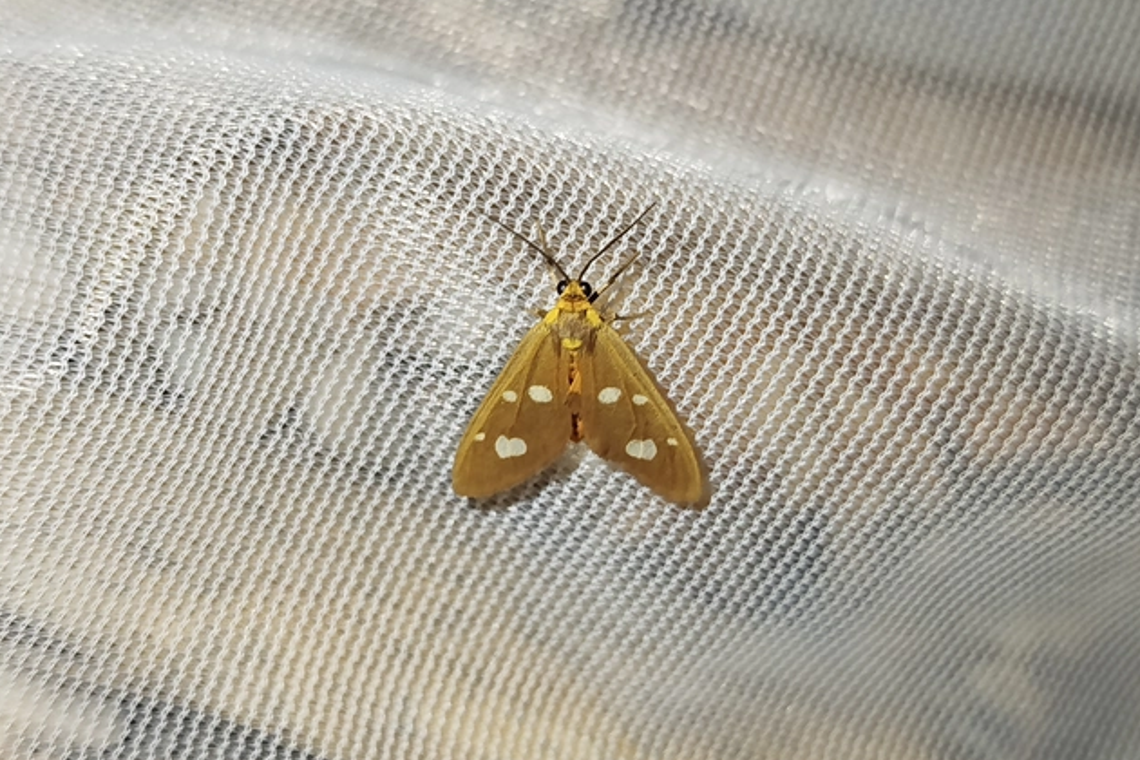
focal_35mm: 56
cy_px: 411
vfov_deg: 24.2
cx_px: 568
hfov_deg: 35.6
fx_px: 1773
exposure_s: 1/50
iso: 160
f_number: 1.7
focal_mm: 5.31
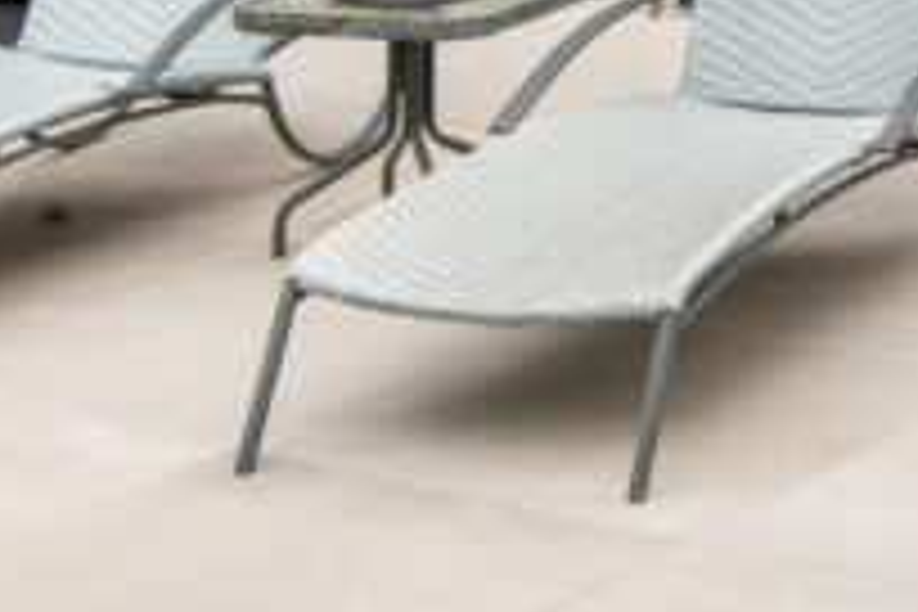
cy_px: -560
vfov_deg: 11.2
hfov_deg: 16.6
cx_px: 1386
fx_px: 2856
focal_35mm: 112
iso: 100
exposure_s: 1/40
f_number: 8
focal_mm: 22
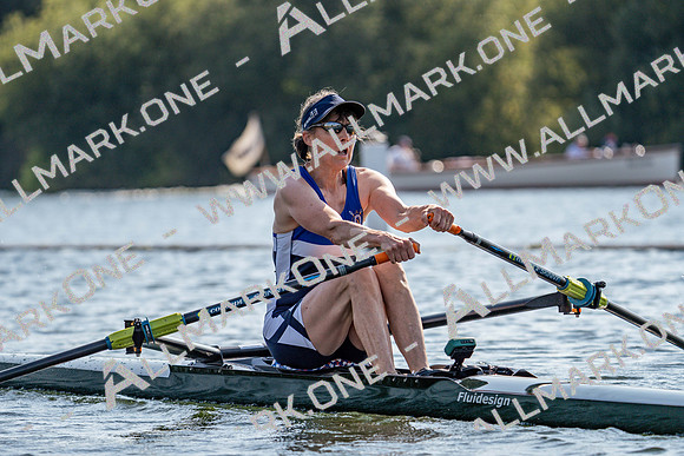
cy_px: 228
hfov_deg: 7.1
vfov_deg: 4.8
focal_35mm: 289
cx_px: 342
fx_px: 5492
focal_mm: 289
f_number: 5.6
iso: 125
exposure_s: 1/1600
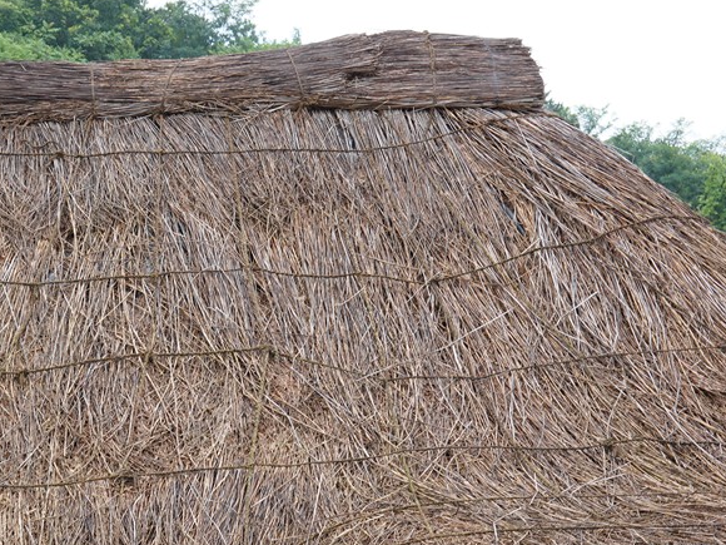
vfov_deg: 12.5
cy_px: 611
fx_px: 2433
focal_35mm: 116
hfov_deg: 16.8
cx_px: 99
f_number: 8
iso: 200
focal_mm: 35
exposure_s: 1/80
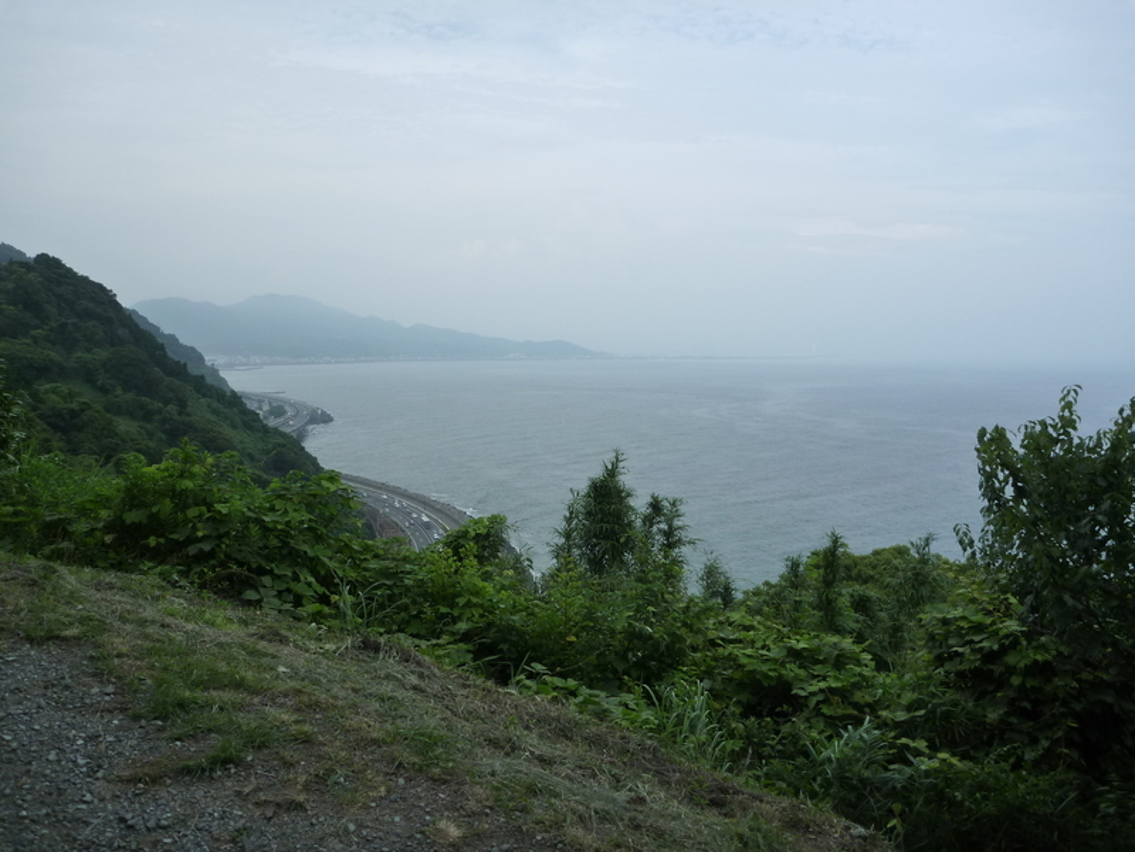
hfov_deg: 63.4
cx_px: 568
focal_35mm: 28
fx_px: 918
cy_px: 426
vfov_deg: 49.7
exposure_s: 1/640
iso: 125
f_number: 3.3
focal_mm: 4.9
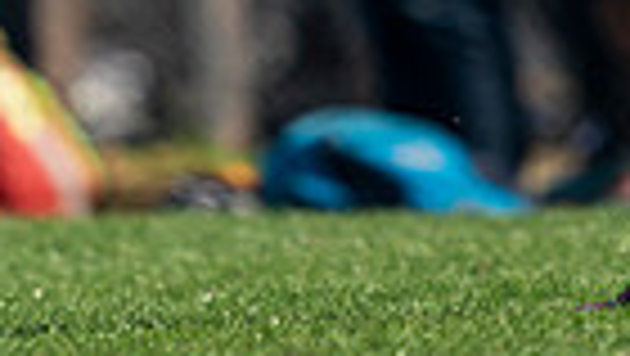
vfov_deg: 0.5
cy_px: -661
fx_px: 38083
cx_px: 427
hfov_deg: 0.9
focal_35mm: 2278
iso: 100
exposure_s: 1/1250
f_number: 2.8
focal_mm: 400
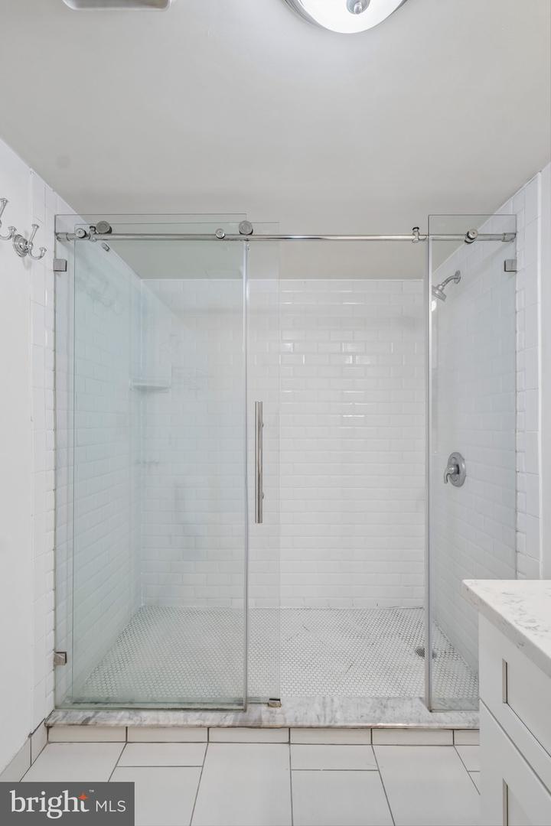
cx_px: 276
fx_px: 367
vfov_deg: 96.7
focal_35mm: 16
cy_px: 413
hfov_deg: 73.7
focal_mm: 10.5
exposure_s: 1/8
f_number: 8
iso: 250
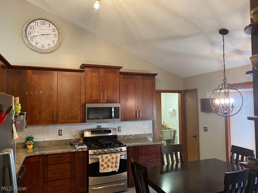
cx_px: 129
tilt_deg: +1.9
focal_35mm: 26
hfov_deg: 67.3
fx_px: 194
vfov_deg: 53.1
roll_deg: +0.8
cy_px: 96
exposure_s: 1/60
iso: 200
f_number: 1.8
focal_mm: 4.25
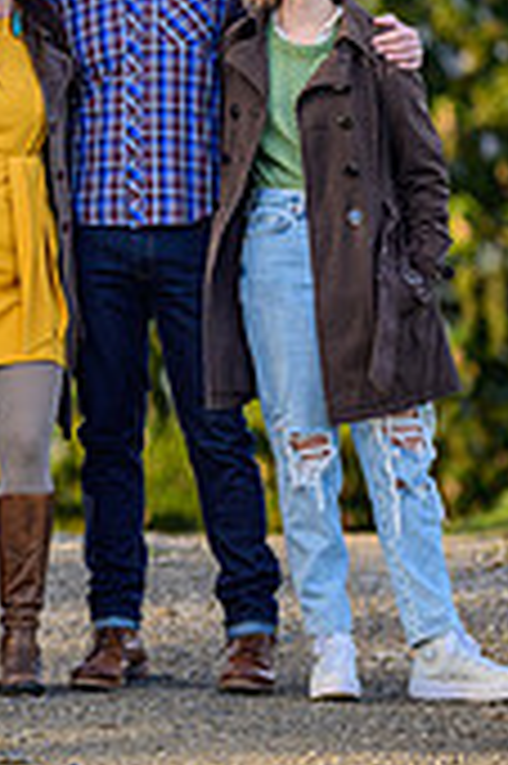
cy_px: -72
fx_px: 7571
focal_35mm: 357
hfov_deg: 3.8
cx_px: 74
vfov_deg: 5.8
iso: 100
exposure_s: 1/1000
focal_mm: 135
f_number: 3.2
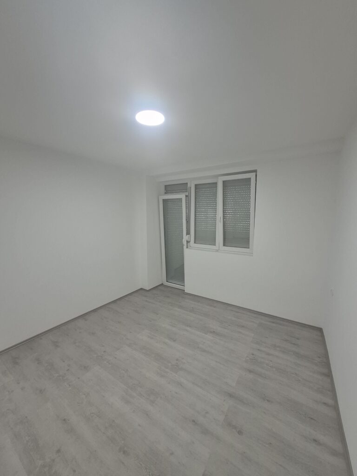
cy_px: 238
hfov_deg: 89.9
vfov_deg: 106.2
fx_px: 179
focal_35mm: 13
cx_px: 178
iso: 160
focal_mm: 1.74
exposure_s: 1/50
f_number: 2.2
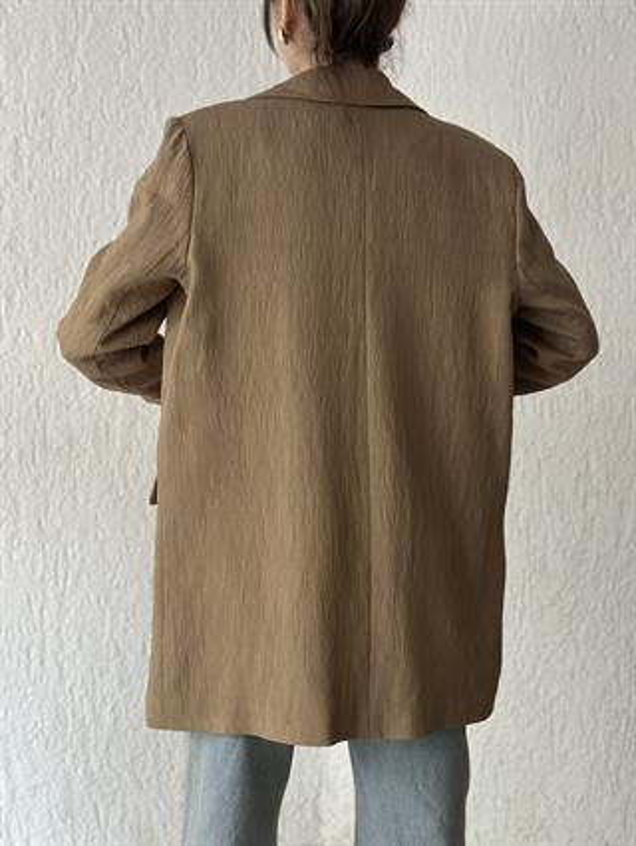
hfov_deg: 30.3
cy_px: 423
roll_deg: +0.1
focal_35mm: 48
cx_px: 318
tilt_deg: -4.9
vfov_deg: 39.6
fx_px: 1175
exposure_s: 1/60
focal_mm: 6.86
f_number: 1.78
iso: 250
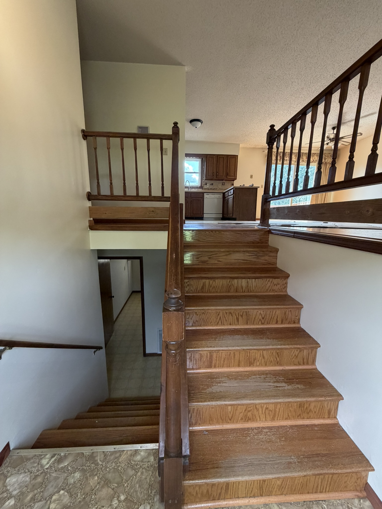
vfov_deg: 102.1
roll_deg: -1.2
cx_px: 191
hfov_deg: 85.7
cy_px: 254
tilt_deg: -10.3
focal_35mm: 14
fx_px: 206
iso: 320
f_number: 2.2
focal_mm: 2.22
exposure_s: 1/120
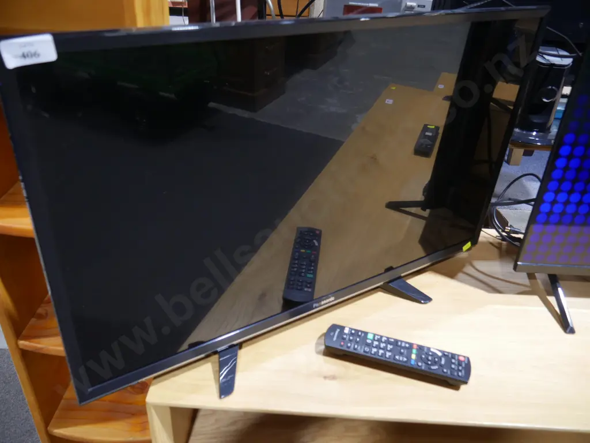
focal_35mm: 28
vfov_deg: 49.7
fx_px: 477
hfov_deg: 63.4
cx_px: 295
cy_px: 222
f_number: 3.5
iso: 640
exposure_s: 1/60
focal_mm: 14
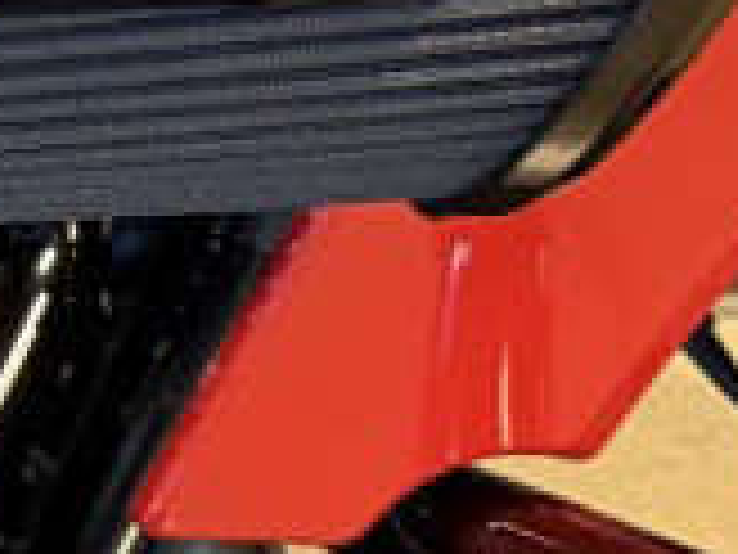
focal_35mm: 156
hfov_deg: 11.7
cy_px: 342
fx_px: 3326
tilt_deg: -27.5
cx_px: -619
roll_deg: -2.5
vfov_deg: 9.5
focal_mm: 6.76
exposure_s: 1/43
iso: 800
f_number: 1.78
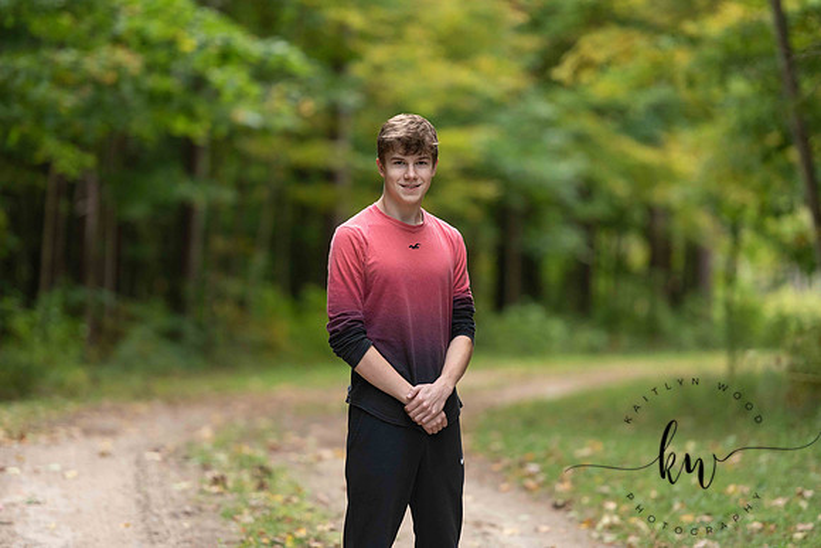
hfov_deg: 10.8
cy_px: 274
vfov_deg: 7.2
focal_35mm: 190
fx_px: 4334
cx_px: 410
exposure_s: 1/320
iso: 500
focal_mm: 190
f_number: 2.8
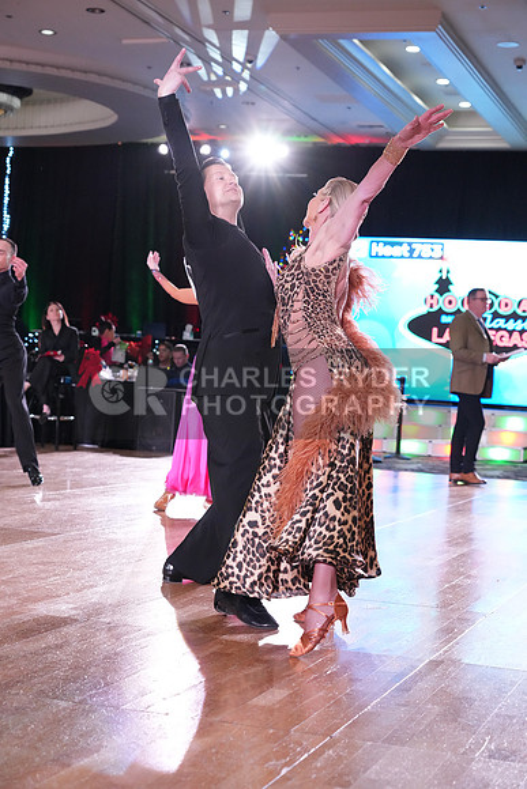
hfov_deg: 20.9
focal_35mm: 65
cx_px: 264
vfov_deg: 31.0
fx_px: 1426
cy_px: 394
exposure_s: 1/320
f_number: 5
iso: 5000
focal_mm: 65
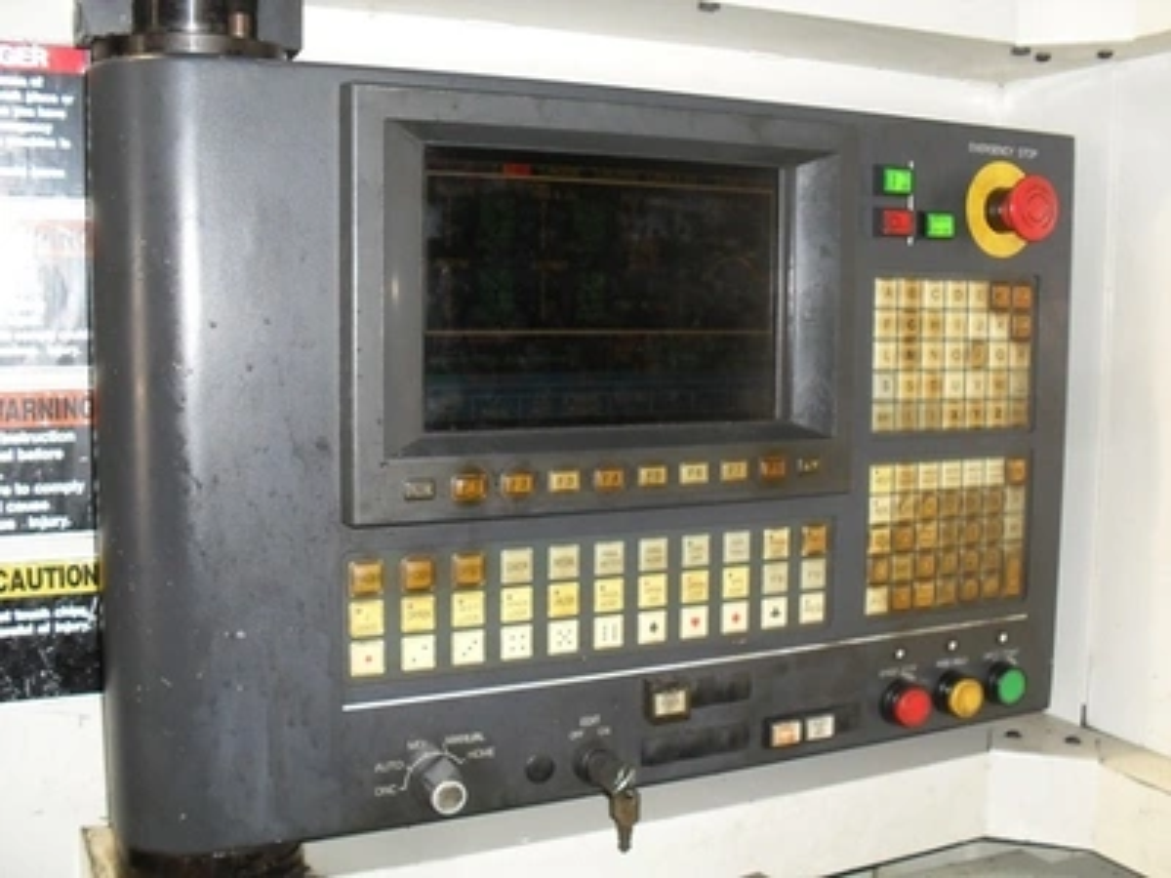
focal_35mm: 35
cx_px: 586
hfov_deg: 52.6
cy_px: 439
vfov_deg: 40.7
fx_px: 1184
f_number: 3.2
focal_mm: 6.3
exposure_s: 1/45
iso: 200
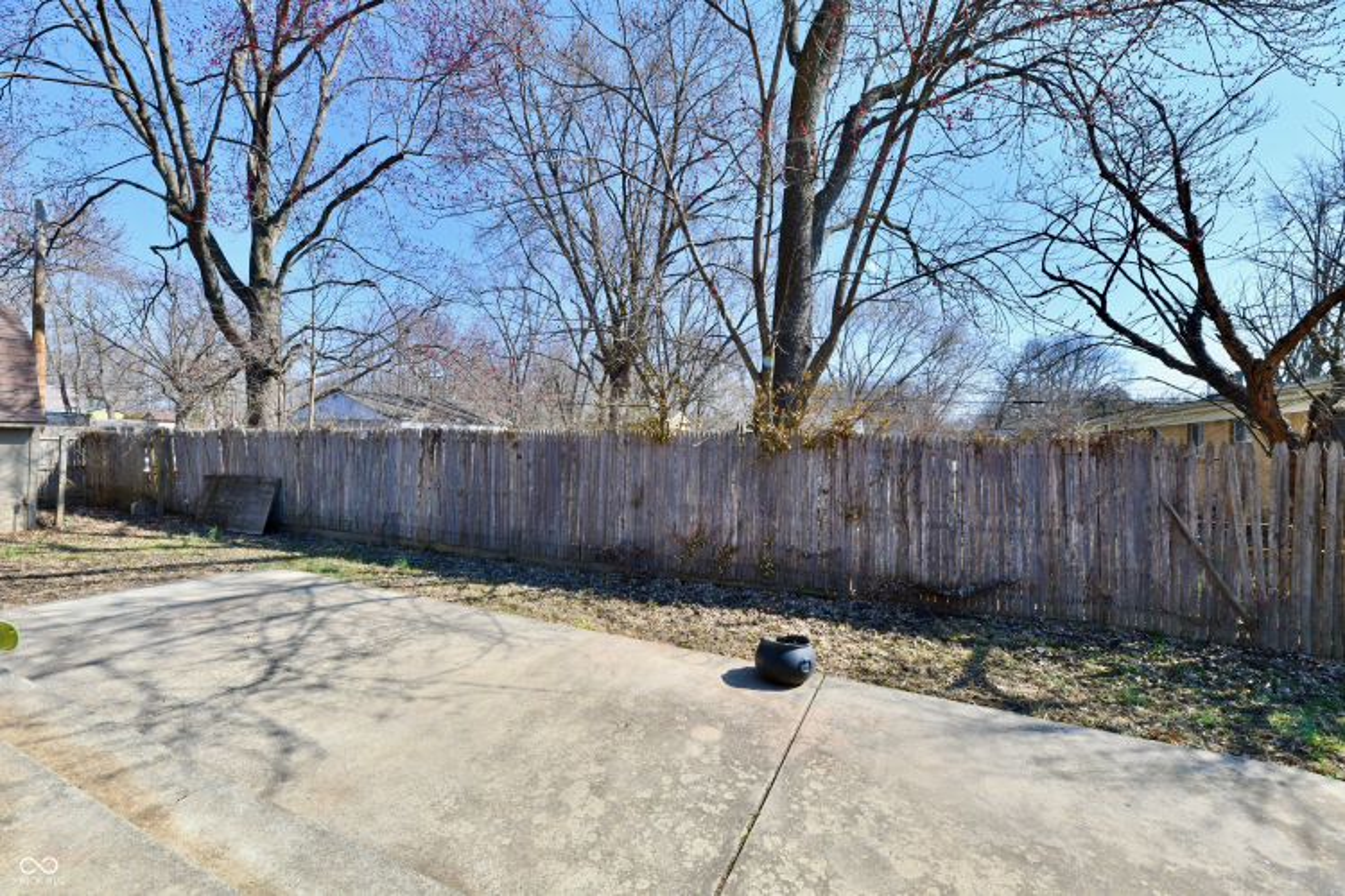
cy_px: 448
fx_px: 523
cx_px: 672
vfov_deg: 81.2
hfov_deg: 104.3
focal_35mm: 14
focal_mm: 14
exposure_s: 1/640
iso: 640
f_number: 13
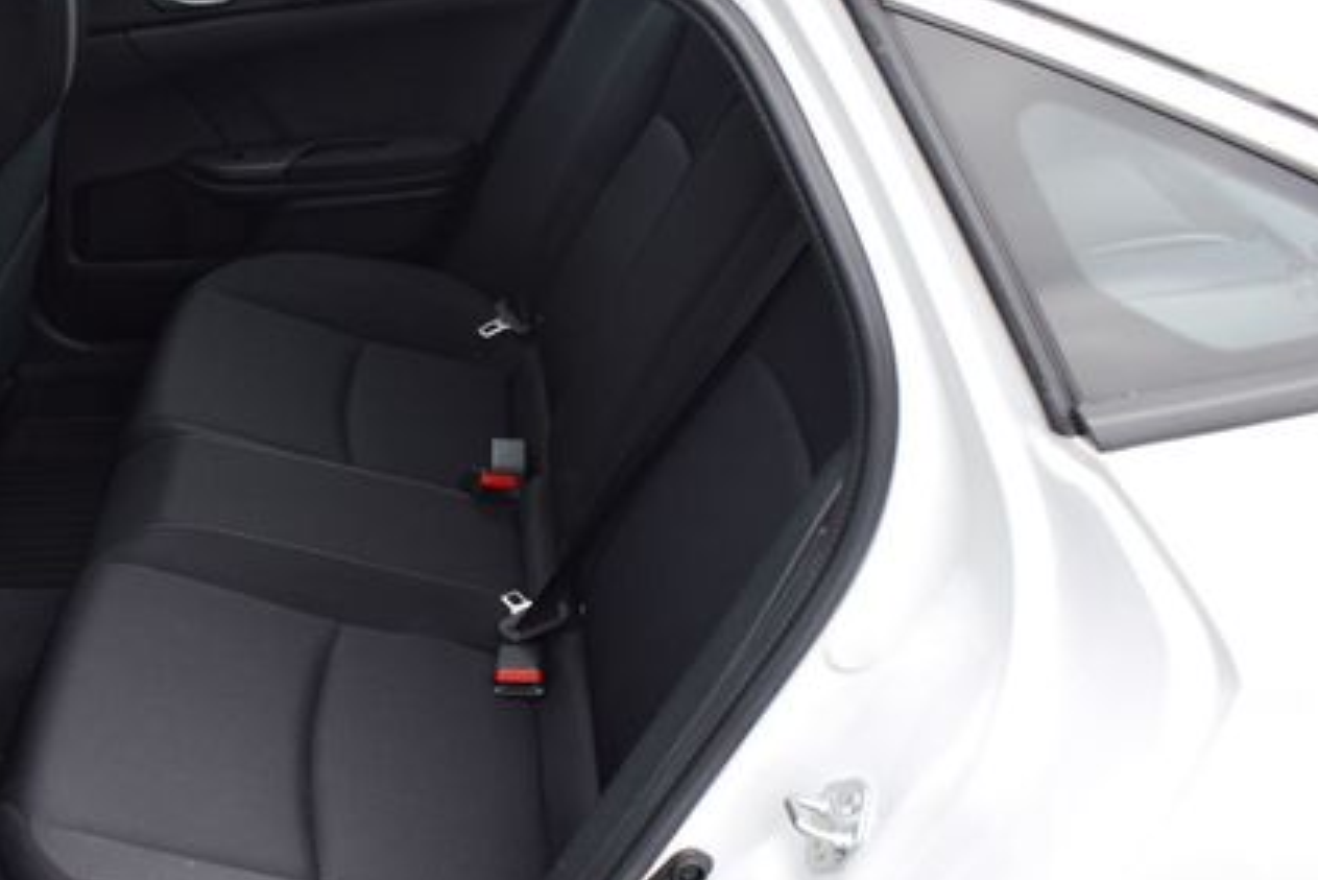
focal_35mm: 41
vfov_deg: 32.6
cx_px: 445
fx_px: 1501
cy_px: 479
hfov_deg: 46.7
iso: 400
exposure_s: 1/250
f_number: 5.6
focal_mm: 18
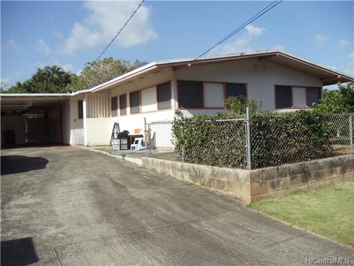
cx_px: 177
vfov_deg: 32.9
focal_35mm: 44
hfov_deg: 42.9
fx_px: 450
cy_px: 133
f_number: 7.1
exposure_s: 1/320
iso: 100
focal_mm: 6
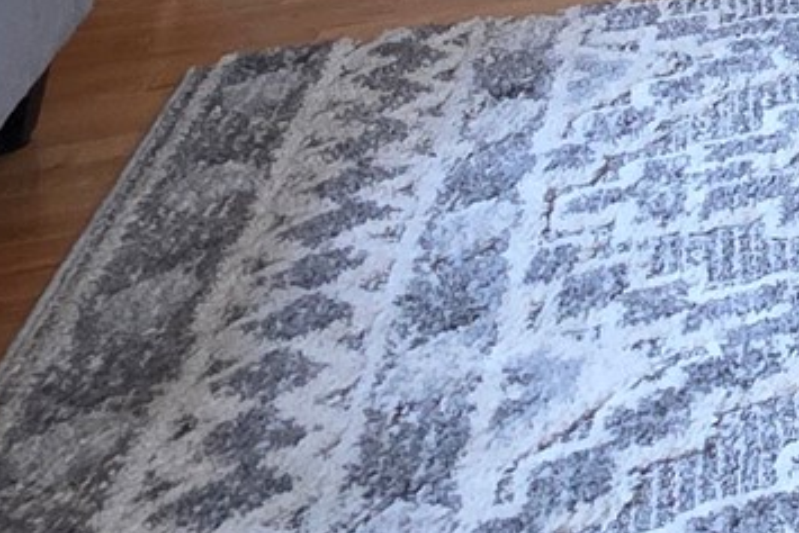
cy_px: -803
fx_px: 1732
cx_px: 1771
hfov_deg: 16.3
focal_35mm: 78
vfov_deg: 12.8
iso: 250
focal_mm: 2.2
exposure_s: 1/120
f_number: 1.9
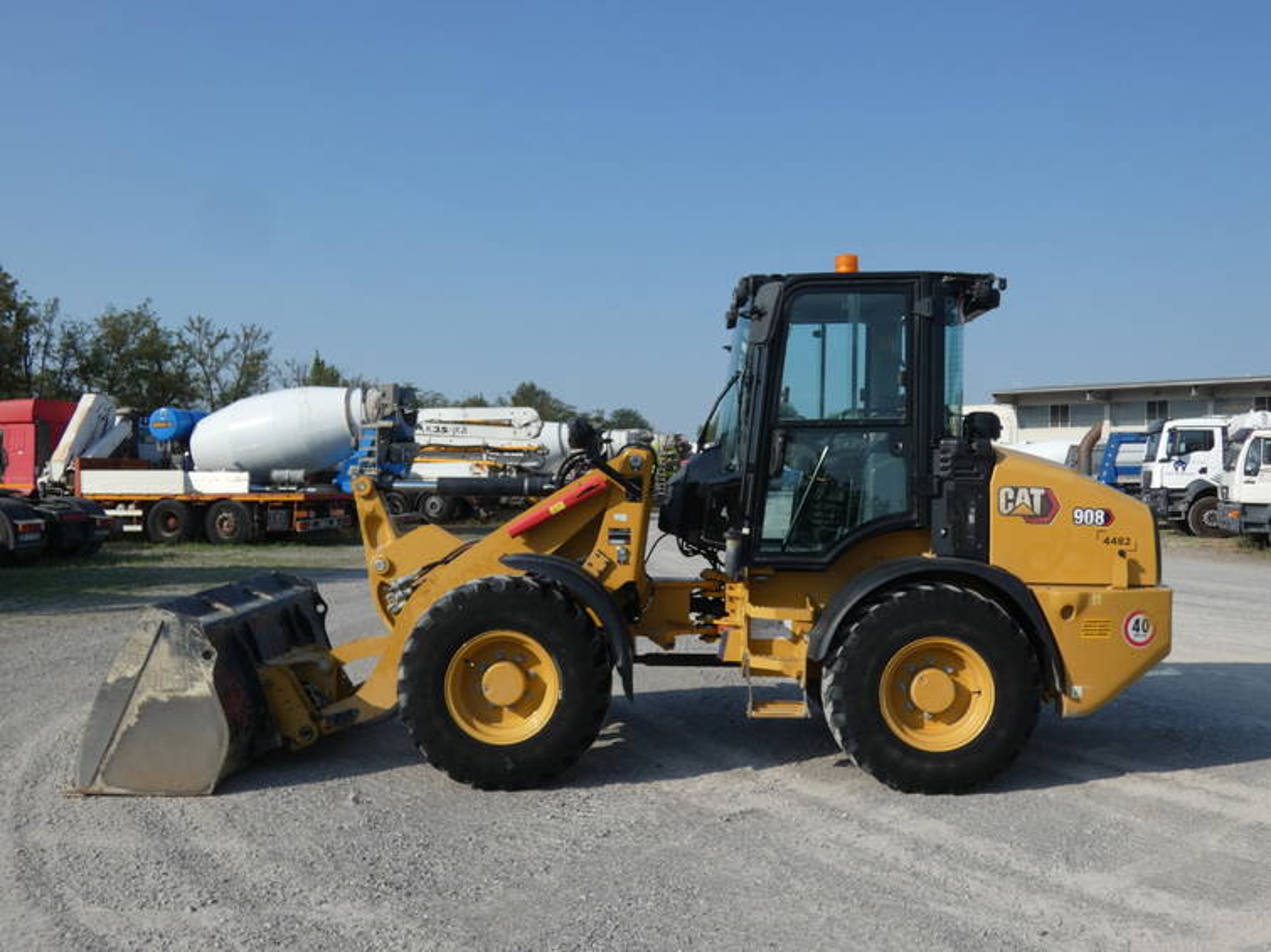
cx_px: 636
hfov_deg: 58.4
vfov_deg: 45.4
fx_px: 1138
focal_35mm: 31
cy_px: 476
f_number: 4
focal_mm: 5.5
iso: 80
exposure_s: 1/800
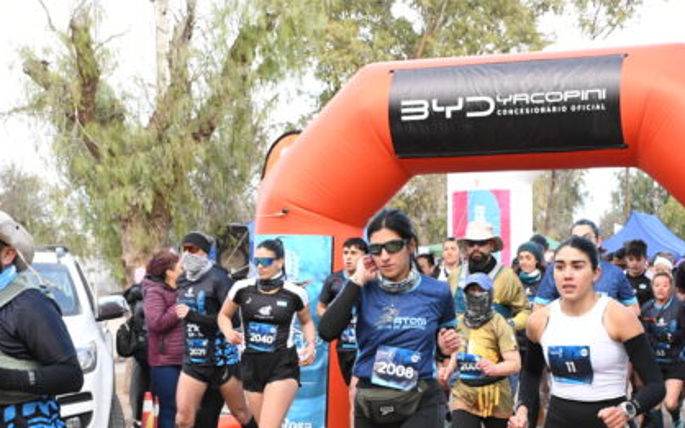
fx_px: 1362
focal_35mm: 73
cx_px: 398
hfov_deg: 28.2
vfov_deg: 17.8
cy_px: 300
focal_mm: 26
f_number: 7.1
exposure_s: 1/640
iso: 2500
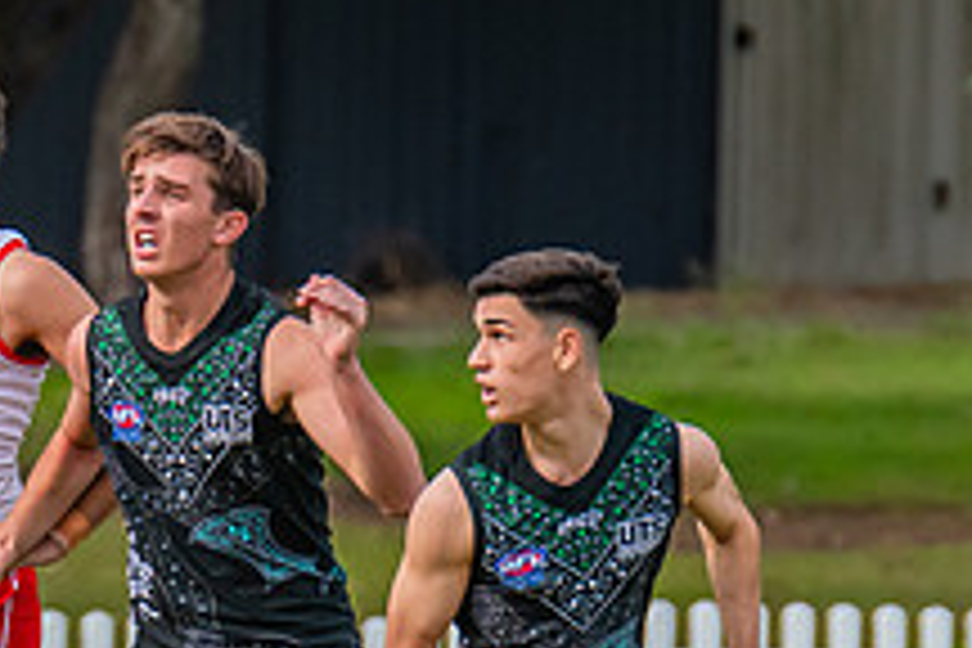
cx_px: -475
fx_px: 49541
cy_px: 330
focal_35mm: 1835
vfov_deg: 0.7
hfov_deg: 1.1
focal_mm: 420
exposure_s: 1/1600
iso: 800
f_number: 7.1
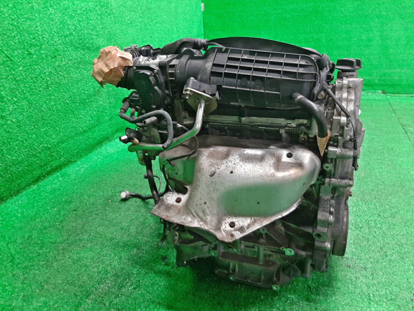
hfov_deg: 67.3
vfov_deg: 53.1
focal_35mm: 26
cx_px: 207
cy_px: 156
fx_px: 311
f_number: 1.7
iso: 210
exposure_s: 1/50
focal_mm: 3.93
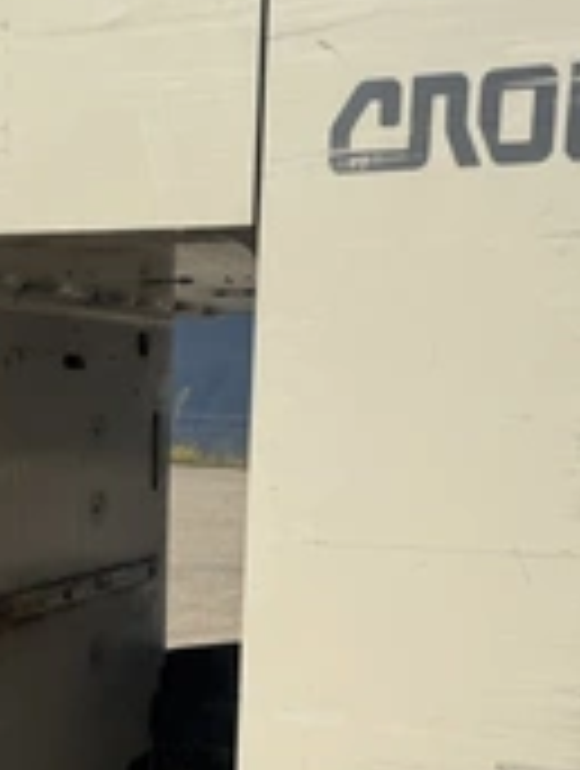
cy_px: 684
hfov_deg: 25.9
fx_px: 1246
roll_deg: -0.5
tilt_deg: -12.7
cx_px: 148
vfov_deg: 32.7
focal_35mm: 56
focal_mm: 6.76
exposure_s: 1/7092
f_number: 1.78
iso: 80
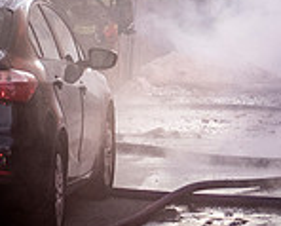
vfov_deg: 4.3
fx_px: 2975
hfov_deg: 5.3
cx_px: 506
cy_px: 0
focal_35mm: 357
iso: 1000
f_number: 4
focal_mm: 55
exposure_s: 1/60
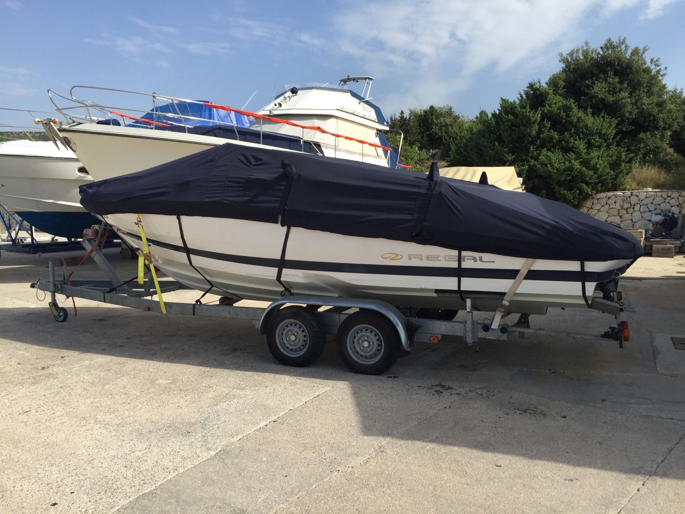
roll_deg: -0.8
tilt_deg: -5.3
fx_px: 574
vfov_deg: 48.2
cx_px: 342
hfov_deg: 61.7
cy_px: 257
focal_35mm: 29
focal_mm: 4.15
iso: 32
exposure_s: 1/1582
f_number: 2.2
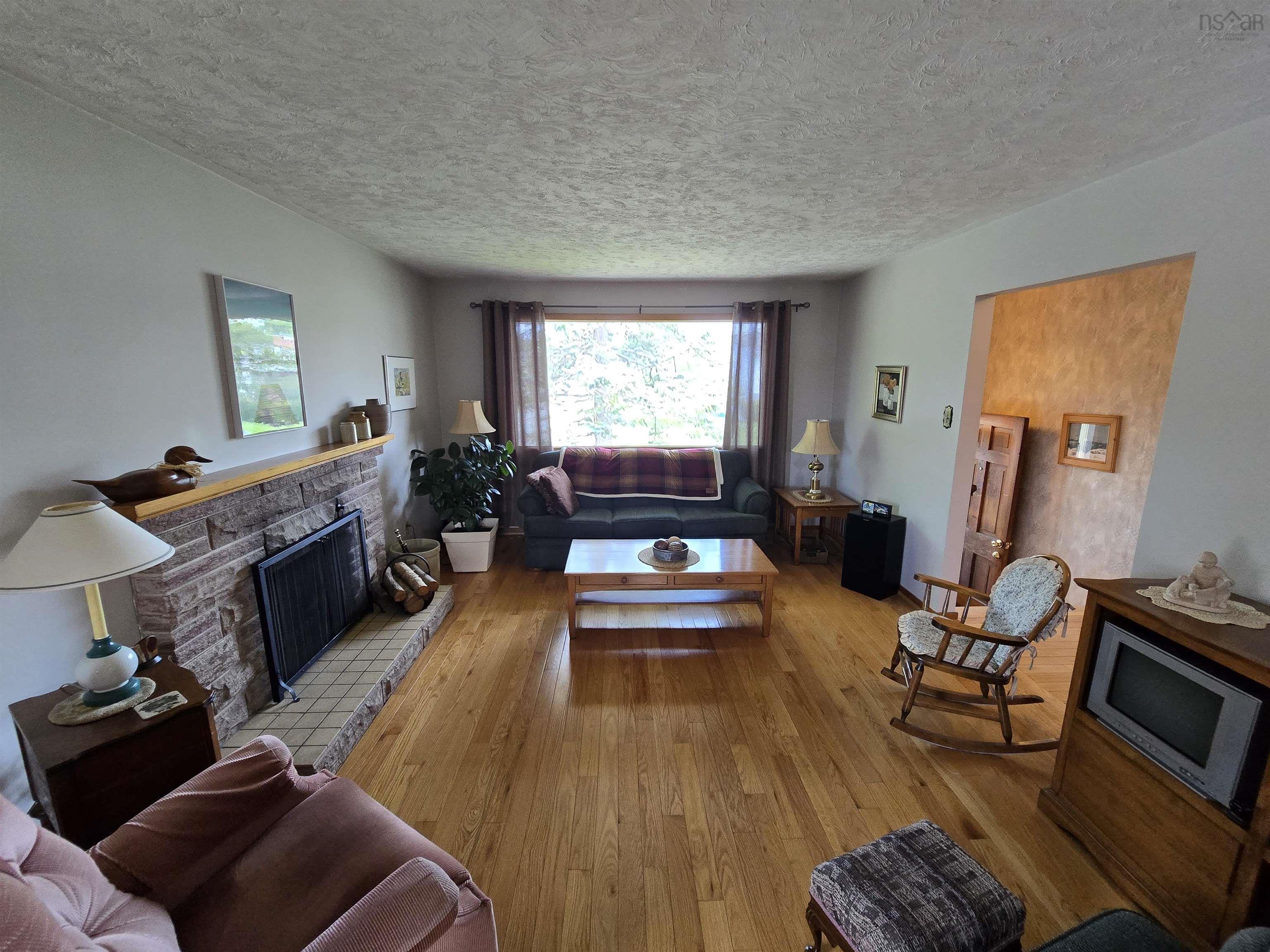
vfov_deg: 89.9
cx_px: 635
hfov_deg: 106.2
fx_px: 477
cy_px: 476
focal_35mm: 13
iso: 320
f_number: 2.2
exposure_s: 1/60
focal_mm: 2.2
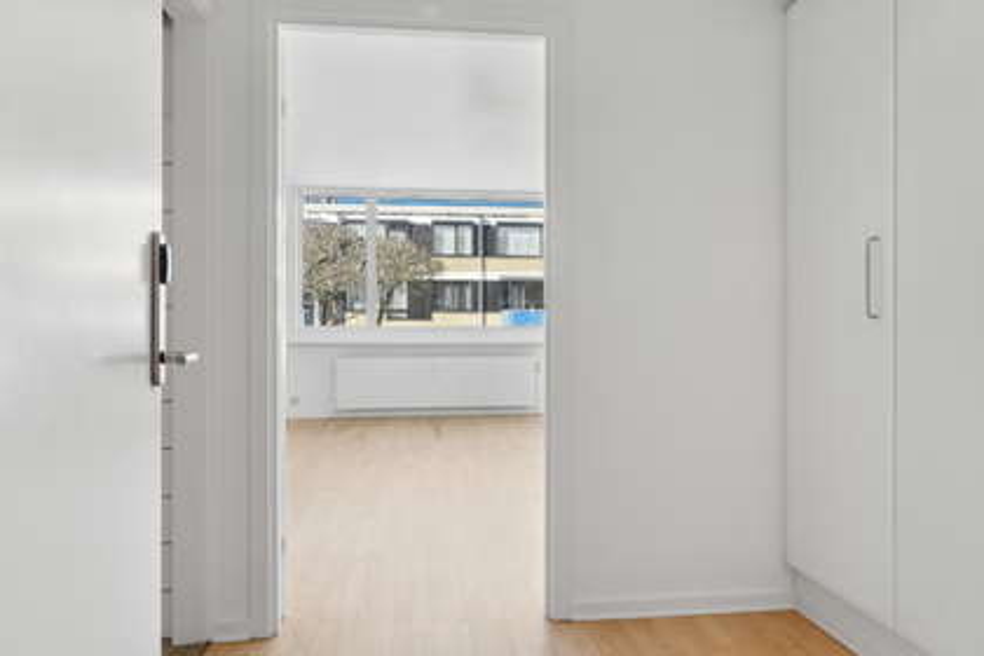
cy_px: 328
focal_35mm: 24
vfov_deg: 53.1
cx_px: 492
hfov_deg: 73.7
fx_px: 656
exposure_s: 1/20
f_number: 8
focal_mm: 16
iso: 200
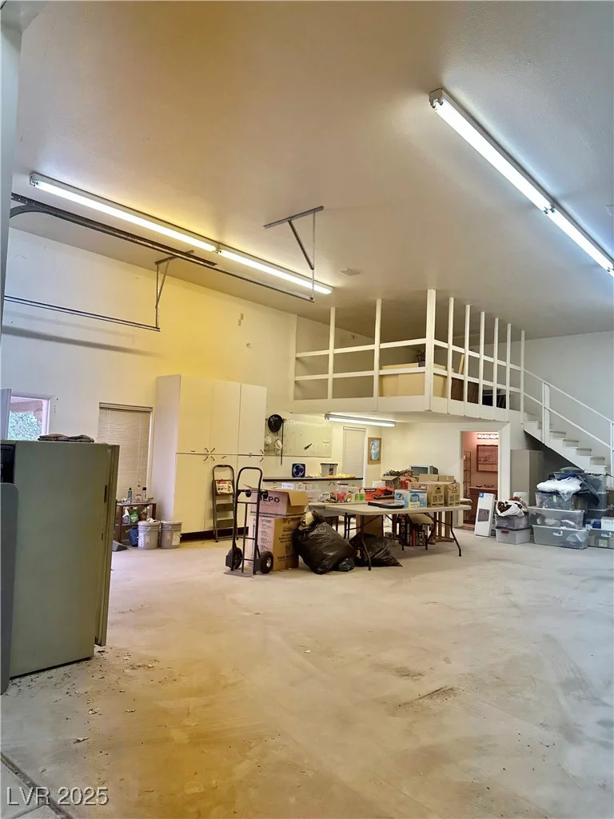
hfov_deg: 56.8
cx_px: 307
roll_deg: -1.0
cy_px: 410
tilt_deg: +3.8
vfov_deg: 71.6
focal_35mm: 24
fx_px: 568
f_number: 1.78
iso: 100
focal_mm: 6.86
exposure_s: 1/155
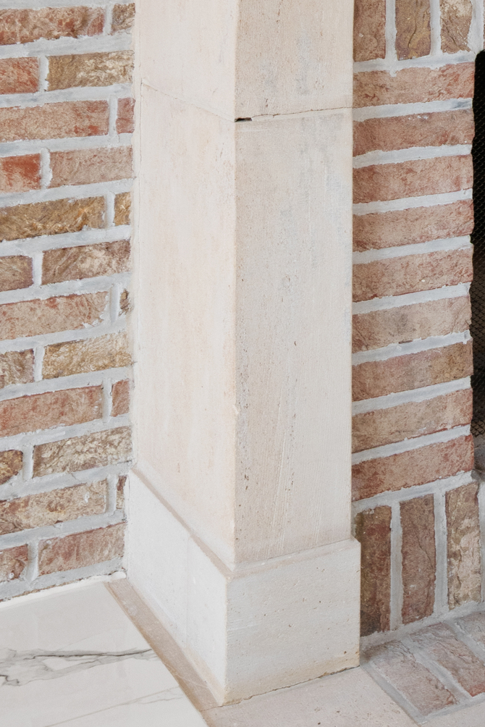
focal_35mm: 77
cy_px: -205
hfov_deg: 16.4
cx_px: 690
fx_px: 1555
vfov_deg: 23.4
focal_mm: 21
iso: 250
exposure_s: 1
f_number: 11
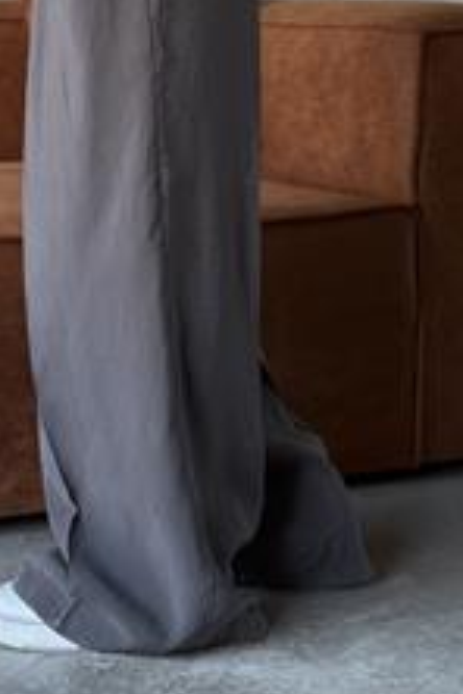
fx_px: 1852
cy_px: 88
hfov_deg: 14.2
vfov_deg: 20.9
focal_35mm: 96
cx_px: 119
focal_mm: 6.76
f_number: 1.78
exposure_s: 1/60
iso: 160
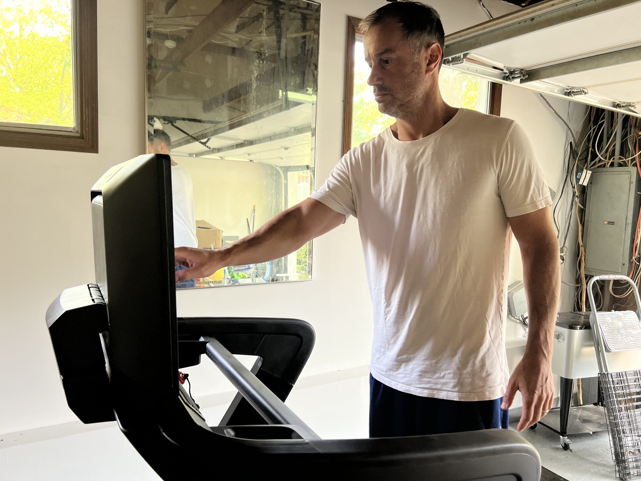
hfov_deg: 67.3
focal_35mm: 26
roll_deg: -0.9
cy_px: 240
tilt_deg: -4.5
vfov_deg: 53.1
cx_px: 320
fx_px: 481
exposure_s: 1/121
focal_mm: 5.7
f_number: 1.5
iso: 100
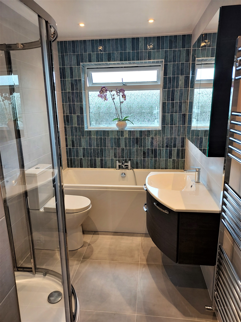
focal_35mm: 24
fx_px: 223
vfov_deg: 71.6
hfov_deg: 56.8
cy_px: 161
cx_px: 120
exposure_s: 1/50
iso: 50
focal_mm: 4.6
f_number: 1.8
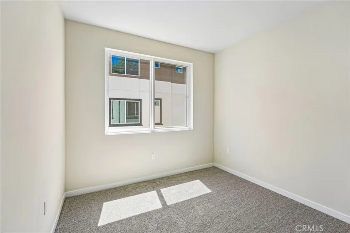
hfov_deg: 99.7
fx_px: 148
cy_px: 116
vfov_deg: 76.5
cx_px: 175
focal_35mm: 15
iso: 125
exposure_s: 1/60
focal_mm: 15.2
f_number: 8
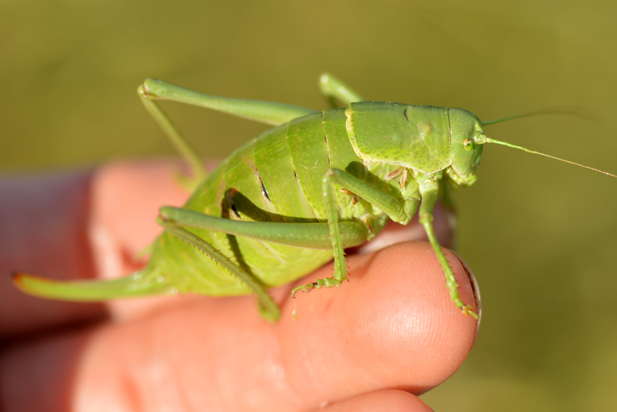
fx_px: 2571
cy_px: 206
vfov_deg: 9.2
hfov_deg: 13.7
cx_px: 308
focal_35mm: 150
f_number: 7.1
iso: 100
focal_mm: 100
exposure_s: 1/400
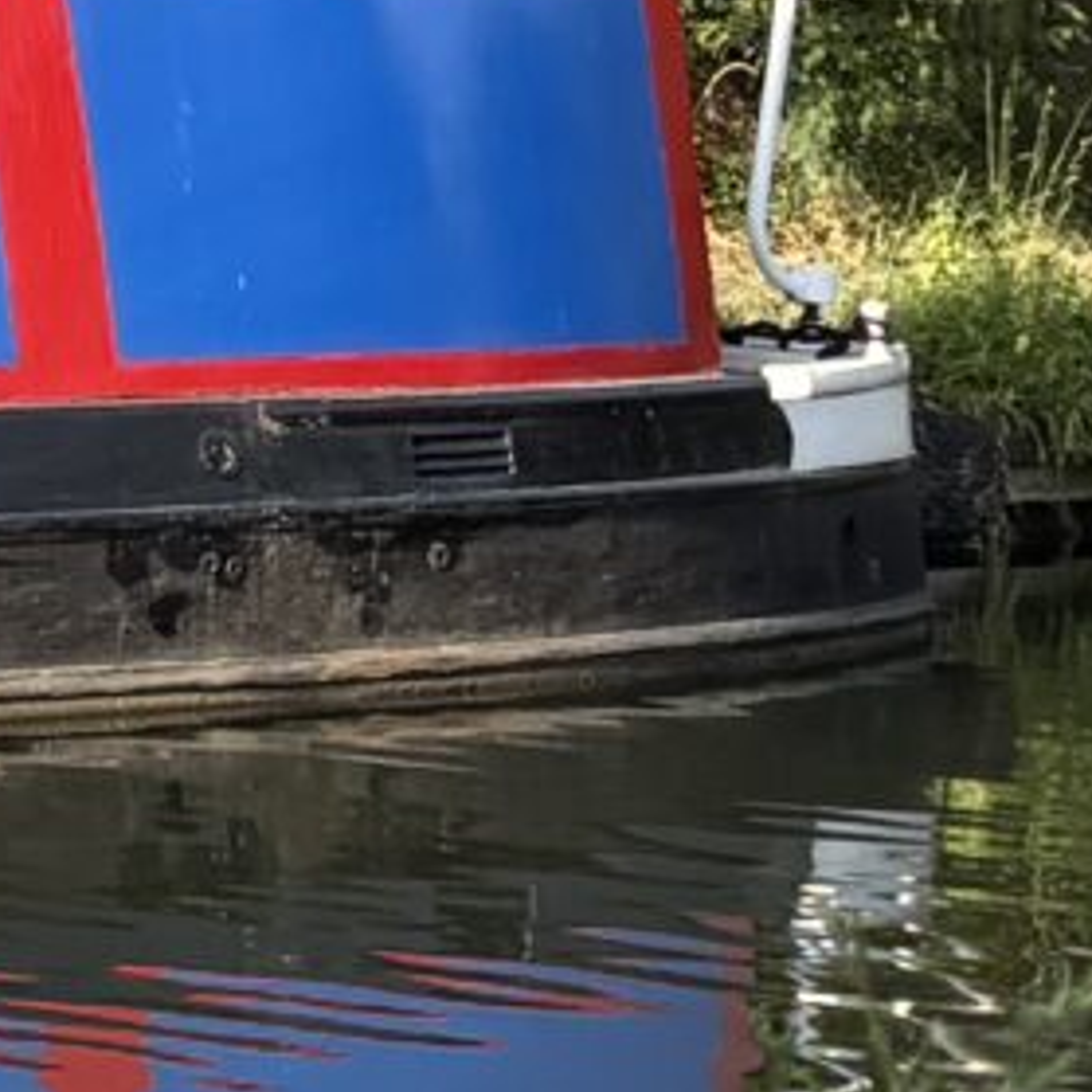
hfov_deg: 7.8
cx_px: -1433
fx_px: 7531
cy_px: -1370
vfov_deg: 7.8
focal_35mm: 211
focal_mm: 5.96
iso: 50
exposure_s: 1/943
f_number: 1.6
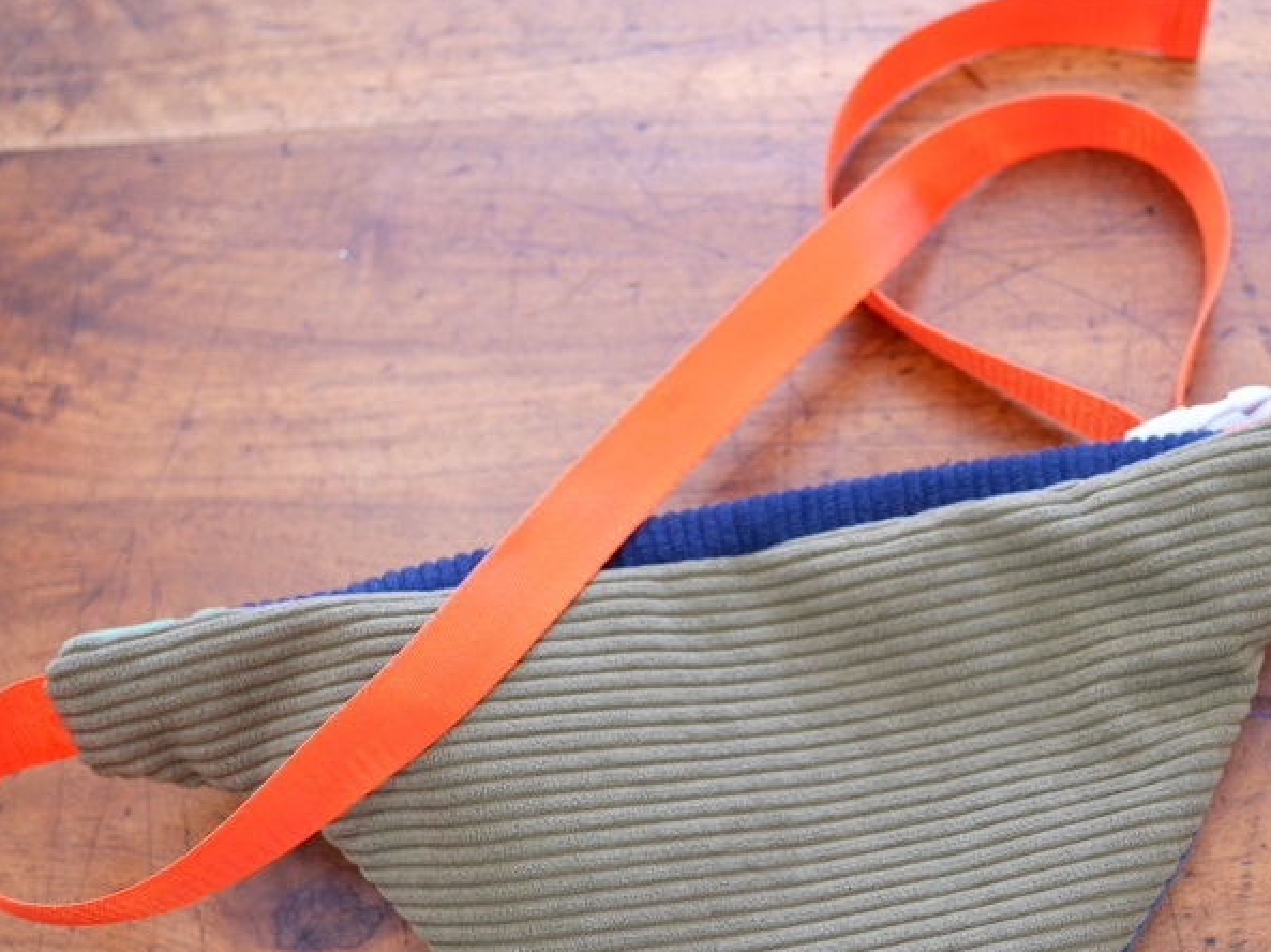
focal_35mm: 54
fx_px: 1982
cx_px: 784
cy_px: 598
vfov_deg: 26.9
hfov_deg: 35.4
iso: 200
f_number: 2
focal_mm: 20
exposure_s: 1/125
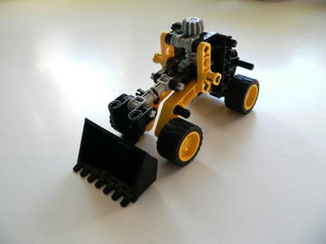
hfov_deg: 51.4
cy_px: 122
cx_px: 163
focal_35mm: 36
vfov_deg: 39.7
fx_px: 339
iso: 200
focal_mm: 6
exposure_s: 1/40
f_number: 2.8
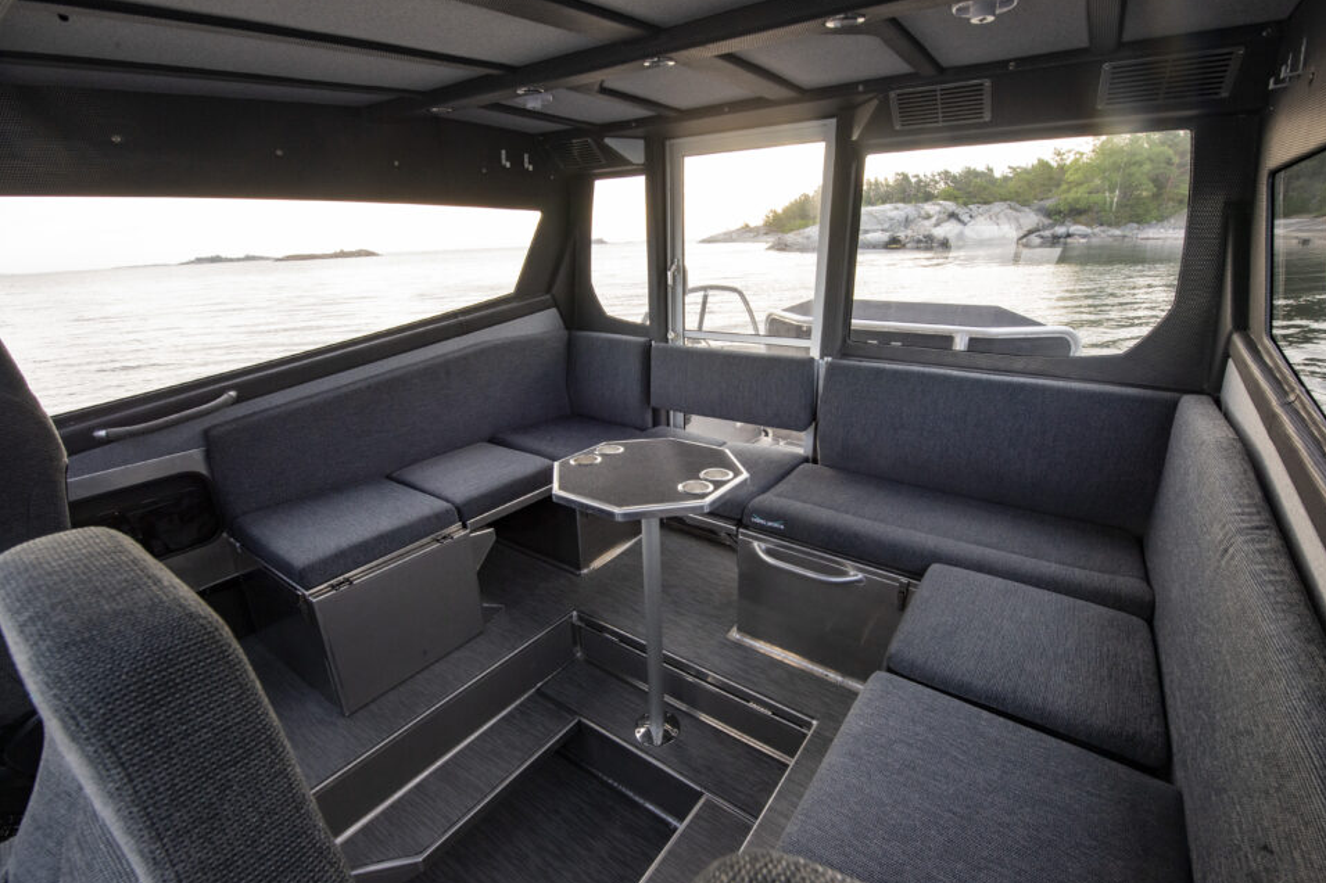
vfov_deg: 77.3
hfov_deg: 100.4
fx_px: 552
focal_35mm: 15
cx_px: 688
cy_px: 455
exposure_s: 1/60
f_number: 11
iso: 1000
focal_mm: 14
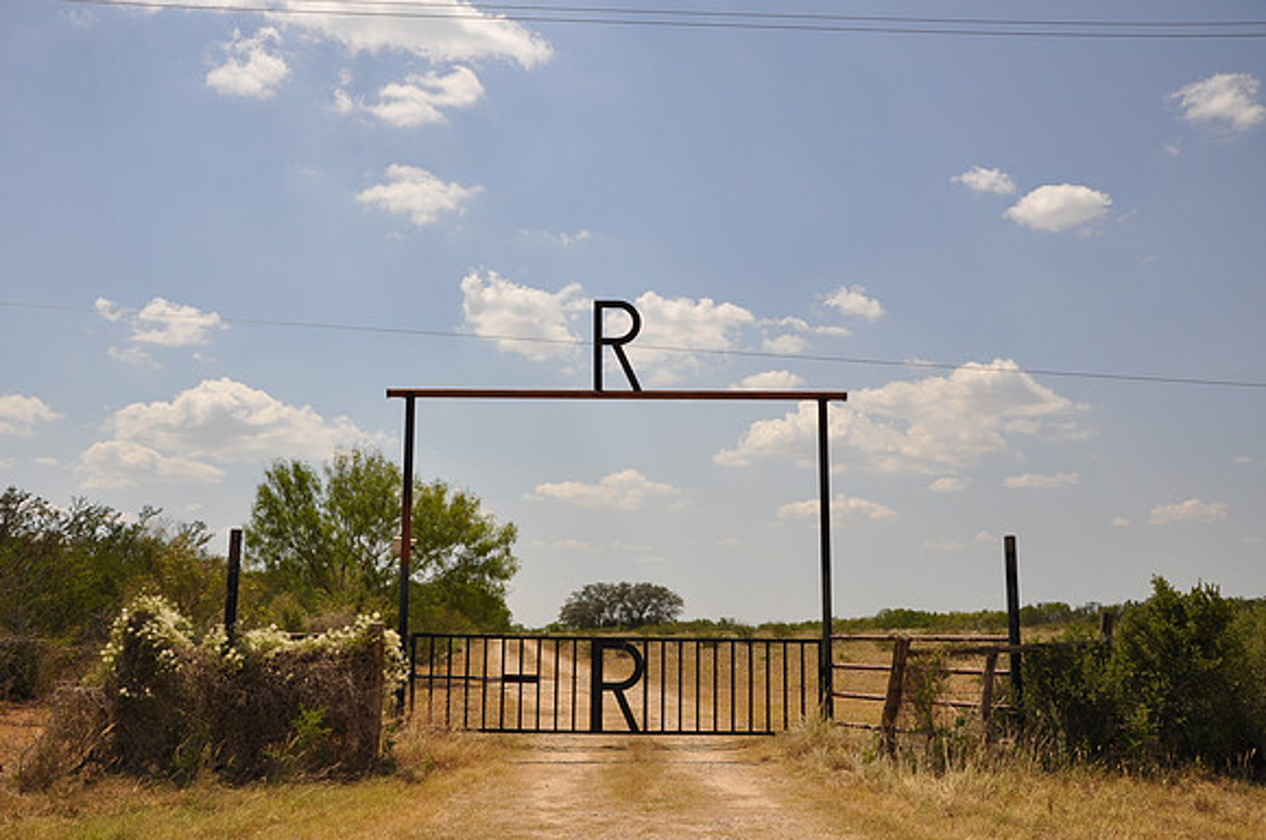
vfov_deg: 36.8
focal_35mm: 36
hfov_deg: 53.2
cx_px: 633
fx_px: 1264
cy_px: 420
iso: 200
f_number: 9
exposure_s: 1/320
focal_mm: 24
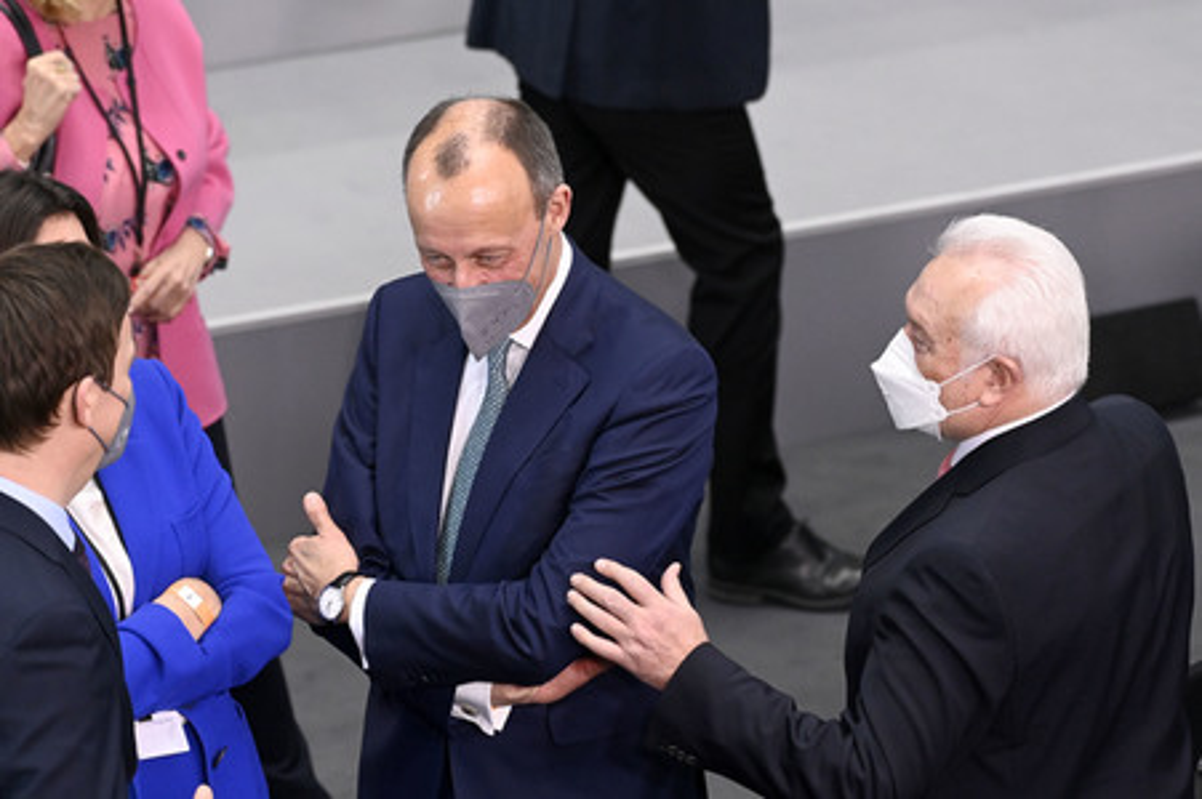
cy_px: 400
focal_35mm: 200
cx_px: 601
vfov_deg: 6.9
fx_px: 6673
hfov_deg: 10.3
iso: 8000
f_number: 5.6
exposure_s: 1/500
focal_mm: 200
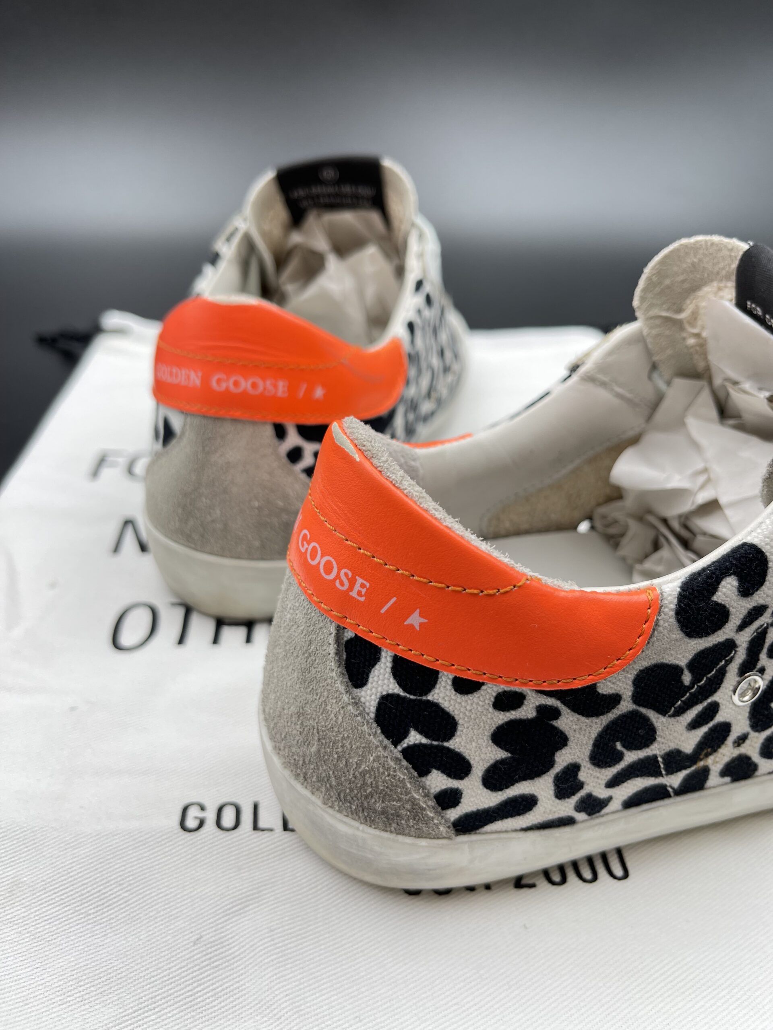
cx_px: 386
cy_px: 515
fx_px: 774
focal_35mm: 26
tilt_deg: -33.0
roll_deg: -4.0
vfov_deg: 67.3
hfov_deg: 53.1
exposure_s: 1/215
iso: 32
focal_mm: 5.1
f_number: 1.6
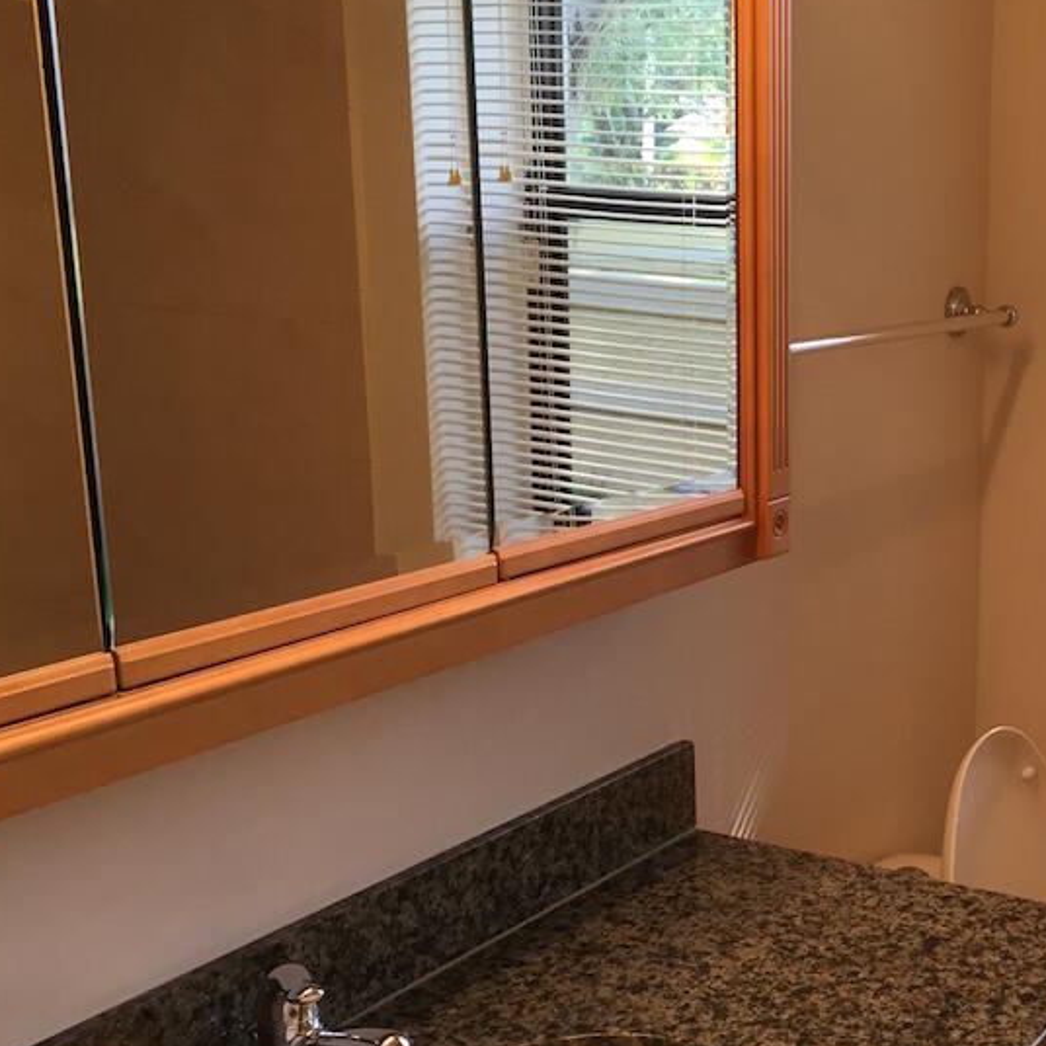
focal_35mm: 49
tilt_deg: -14.5
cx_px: 945
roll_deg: -4.0
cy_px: 630
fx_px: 1675
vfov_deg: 34.6
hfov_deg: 32.9
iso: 32
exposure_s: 1/40
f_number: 2.2
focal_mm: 4.15
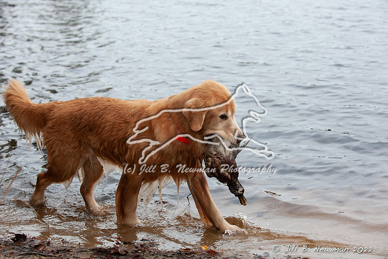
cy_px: 130
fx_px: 754
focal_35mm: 70
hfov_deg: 28.9
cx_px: 194
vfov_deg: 19.4
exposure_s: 1/1000
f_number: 5
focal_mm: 70
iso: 640
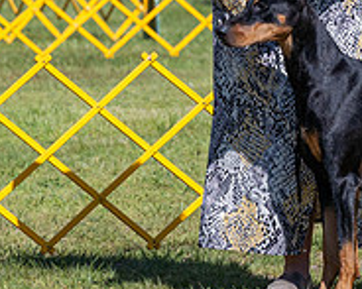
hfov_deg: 3.1
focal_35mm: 625
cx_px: 259
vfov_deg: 2.5
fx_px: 6693
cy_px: -63
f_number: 6.3
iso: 400
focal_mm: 181
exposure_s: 1/2000
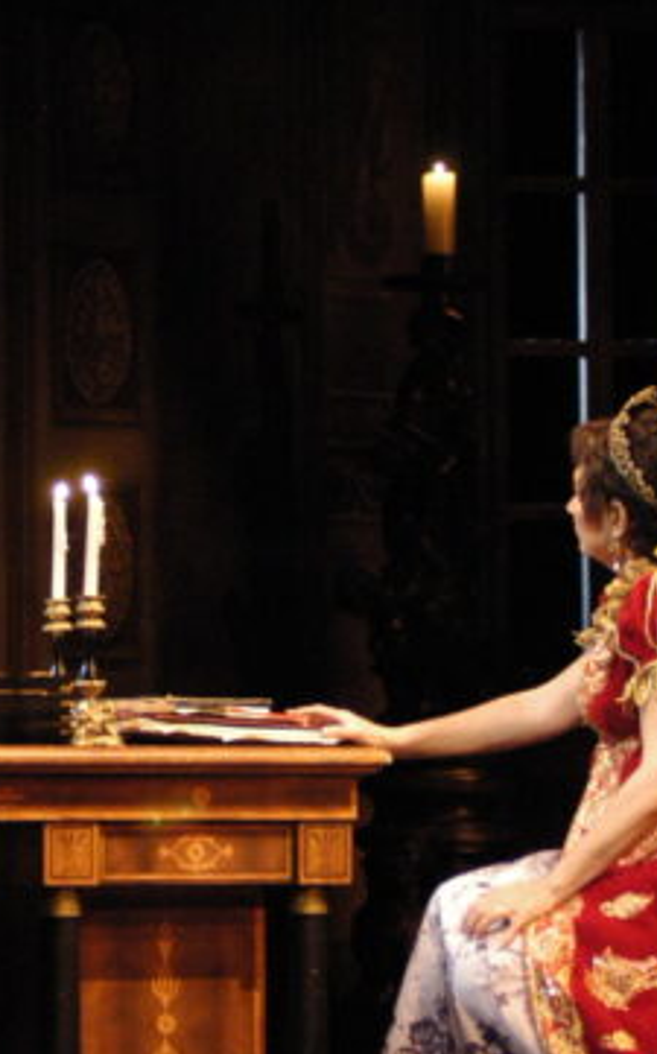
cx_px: 140
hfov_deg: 4.8
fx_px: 7779
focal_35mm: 271
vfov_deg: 7.8
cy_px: 647
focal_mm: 80
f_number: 2.8
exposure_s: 1/50
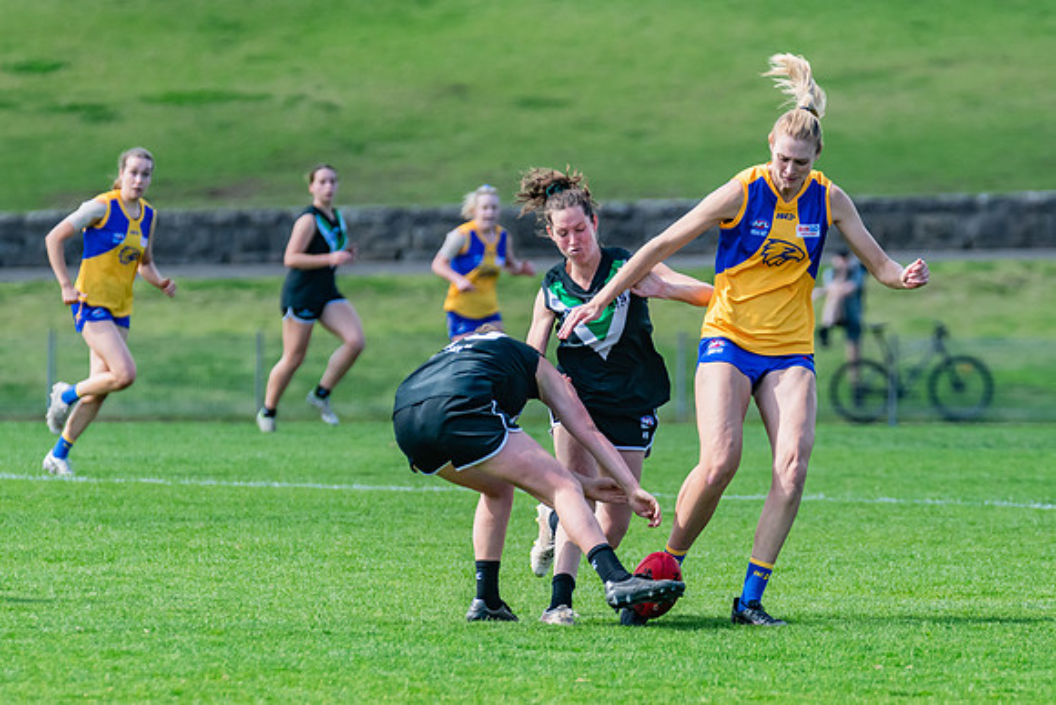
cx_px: 708
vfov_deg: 3.0
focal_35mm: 462
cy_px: 457
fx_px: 13552
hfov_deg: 4.5
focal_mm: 310
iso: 800
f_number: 5.6
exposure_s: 1/1600
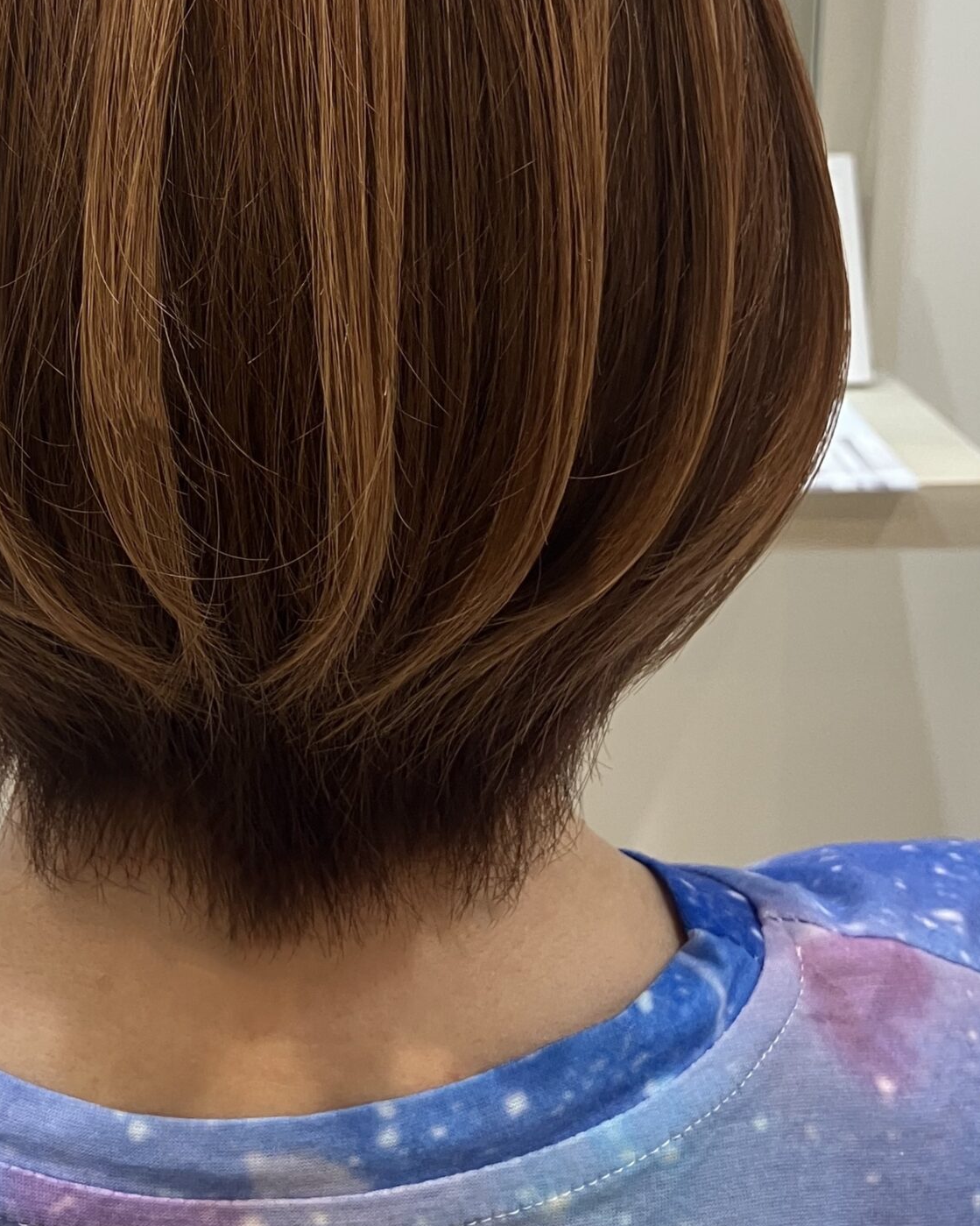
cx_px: 263
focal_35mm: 50
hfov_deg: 29.8
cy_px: 416
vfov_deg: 37.0
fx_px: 1813
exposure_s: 1/50
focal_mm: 3.99
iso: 80
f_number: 1.8
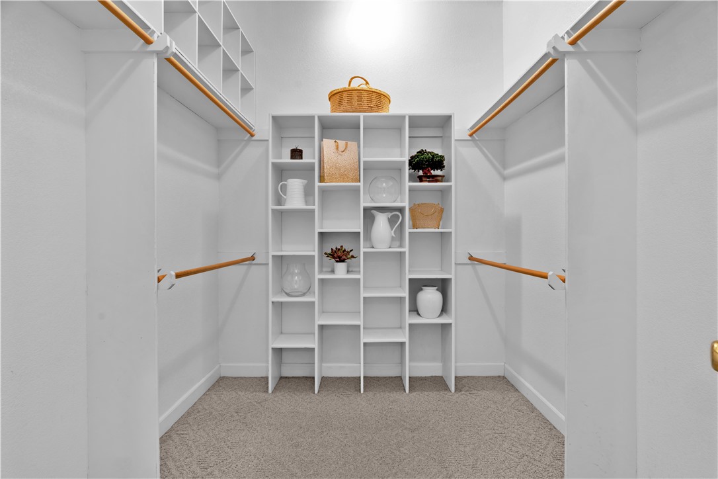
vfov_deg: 73.7
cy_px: 240
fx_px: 319
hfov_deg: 96.7
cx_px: 359
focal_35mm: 16
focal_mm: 16
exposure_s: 2
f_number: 8
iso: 80
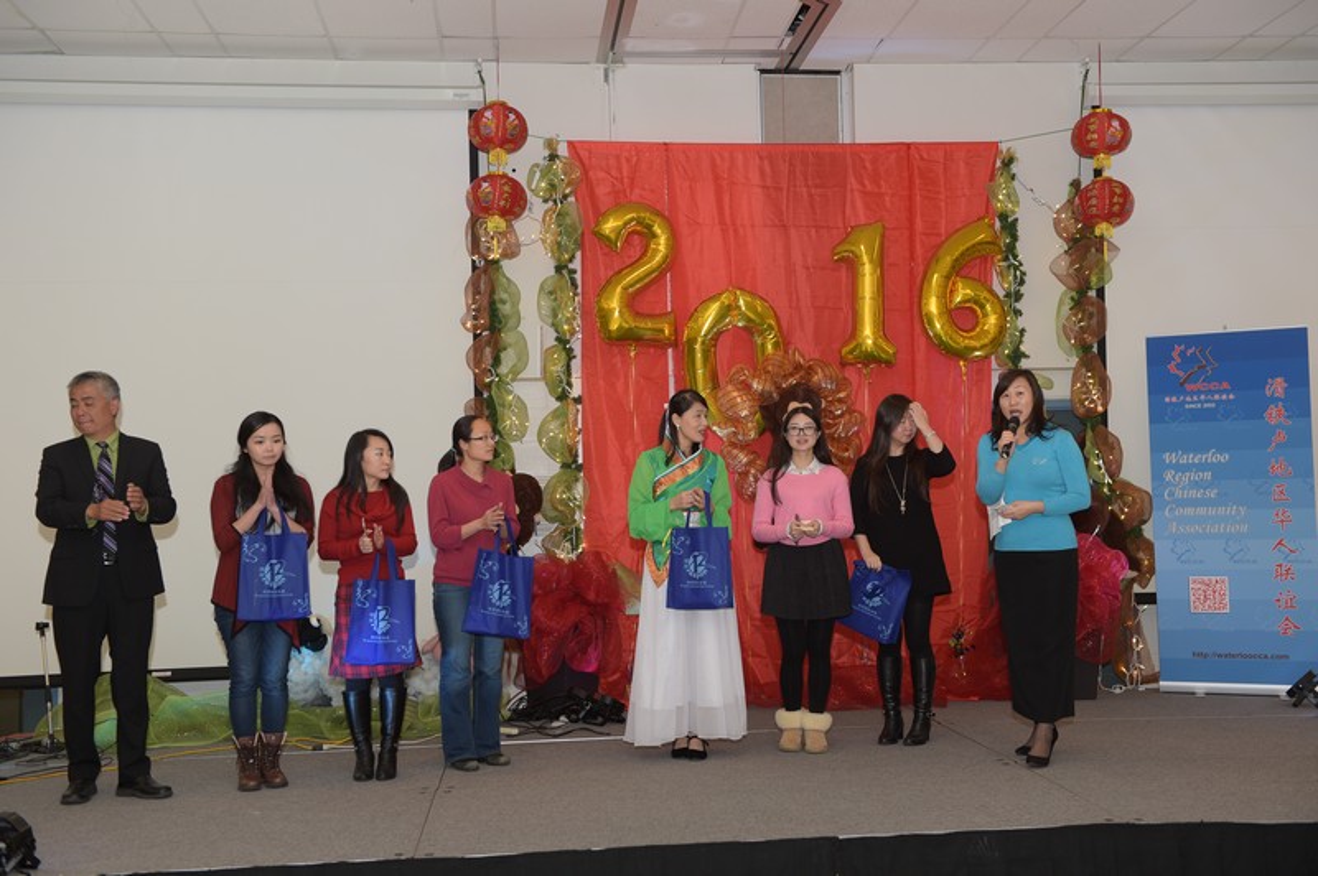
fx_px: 1536
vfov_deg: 31.8
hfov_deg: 46.4
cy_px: 438
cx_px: 659
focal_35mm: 42
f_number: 4
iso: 400
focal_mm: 42
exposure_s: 1/160
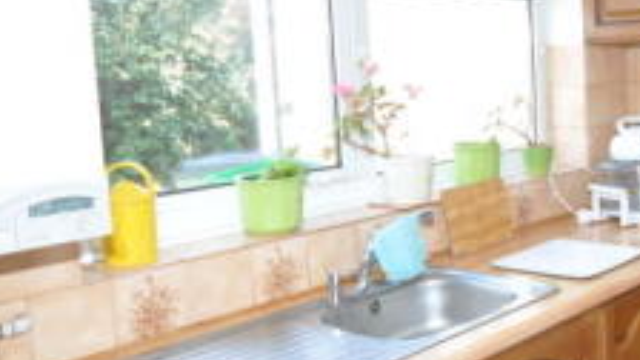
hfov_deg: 41.3
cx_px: 569
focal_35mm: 46
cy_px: 131
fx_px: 781
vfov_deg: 25.9
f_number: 4.5
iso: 400
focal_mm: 10
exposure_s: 1/80
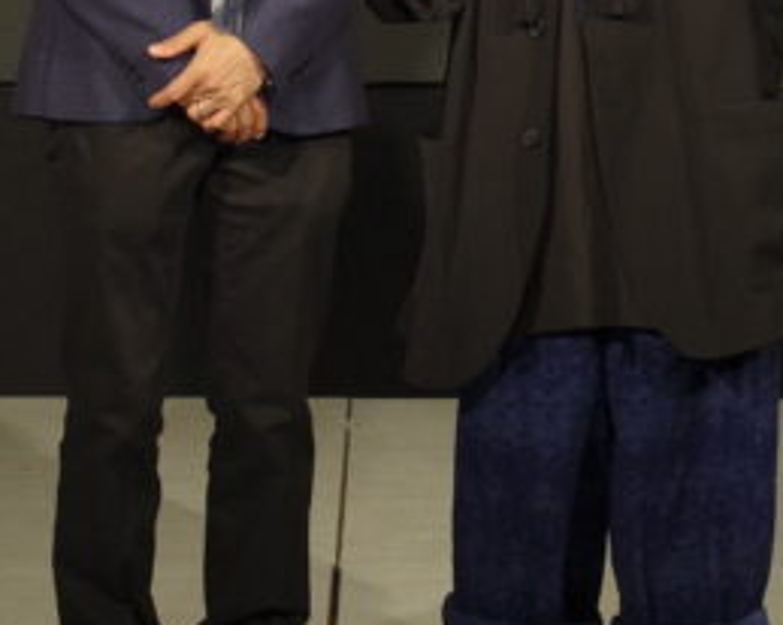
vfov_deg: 8.7
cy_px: -228
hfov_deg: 11.1
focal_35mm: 174
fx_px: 4031
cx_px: 357
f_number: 8
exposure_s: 1/200
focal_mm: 40
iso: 1600
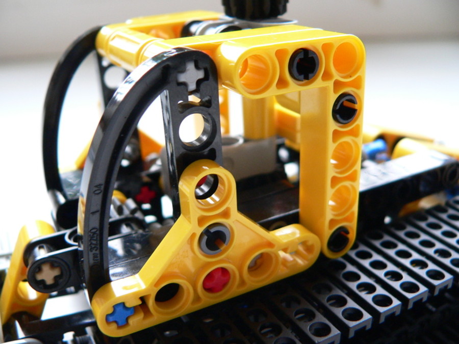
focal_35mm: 36
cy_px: 172
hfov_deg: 51.4
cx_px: 230
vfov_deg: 39.7
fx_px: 477
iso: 200
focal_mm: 6
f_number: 2.8
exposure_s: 1/10
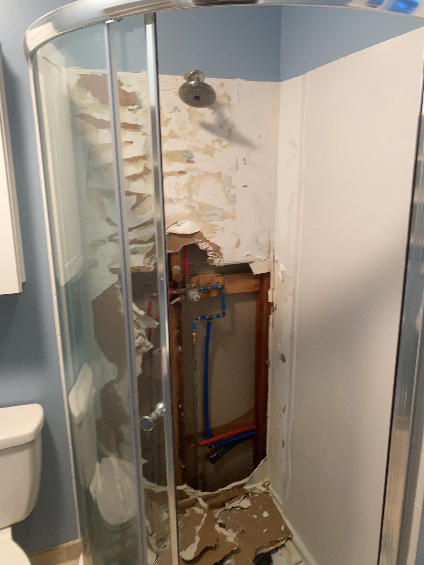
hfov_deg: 44.2
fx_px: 523
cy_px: 282
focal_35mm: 32
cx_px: 212
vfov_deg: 56.8
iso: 200
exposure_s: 1/30
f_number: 1.8
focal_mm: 4.25
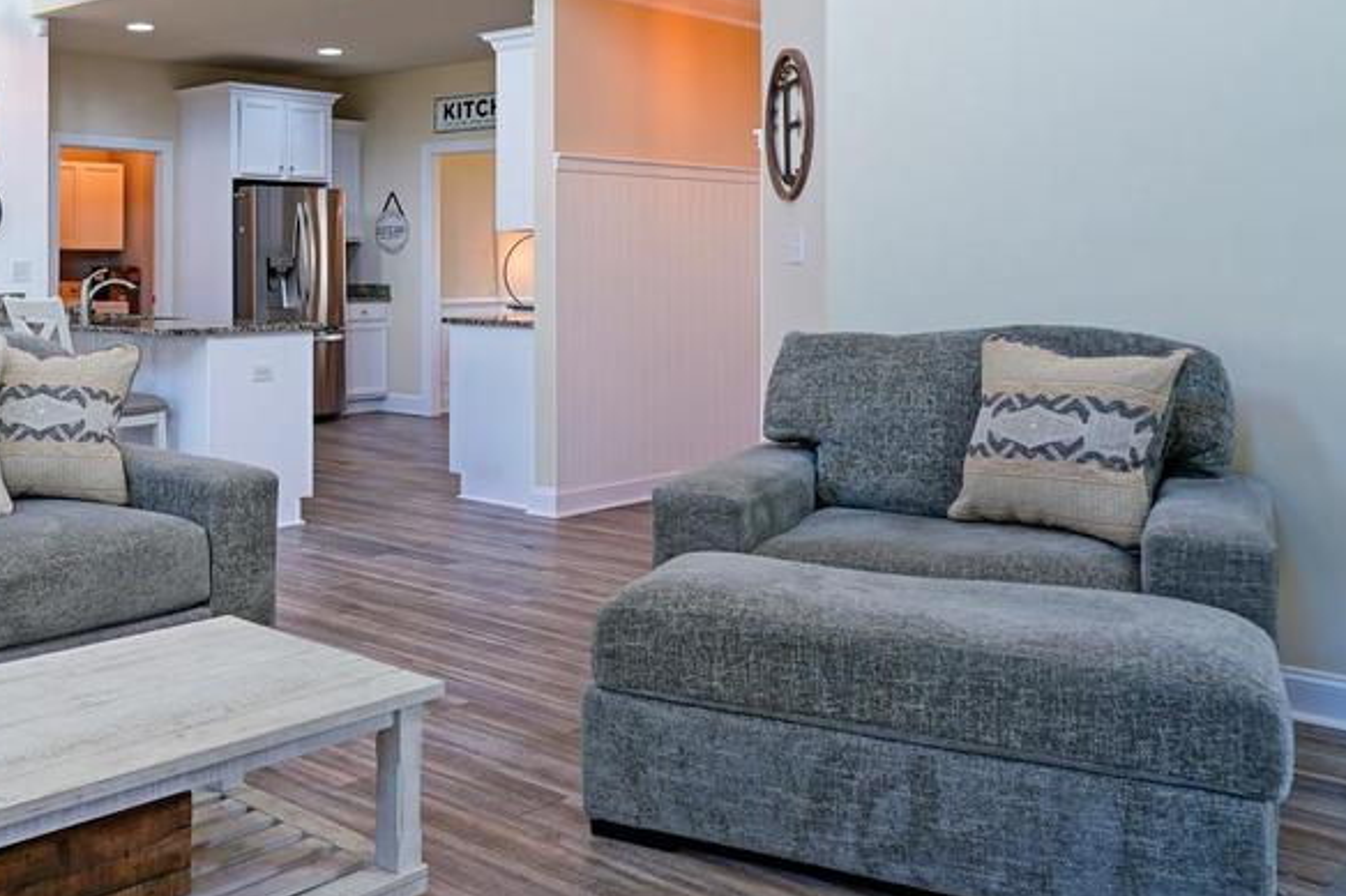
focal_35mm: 37
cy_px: 240
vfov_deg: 35.2
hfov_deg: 49.4
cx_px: 302
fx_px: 1383
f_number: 3.2
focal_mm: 10
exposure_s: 1/40
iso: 100
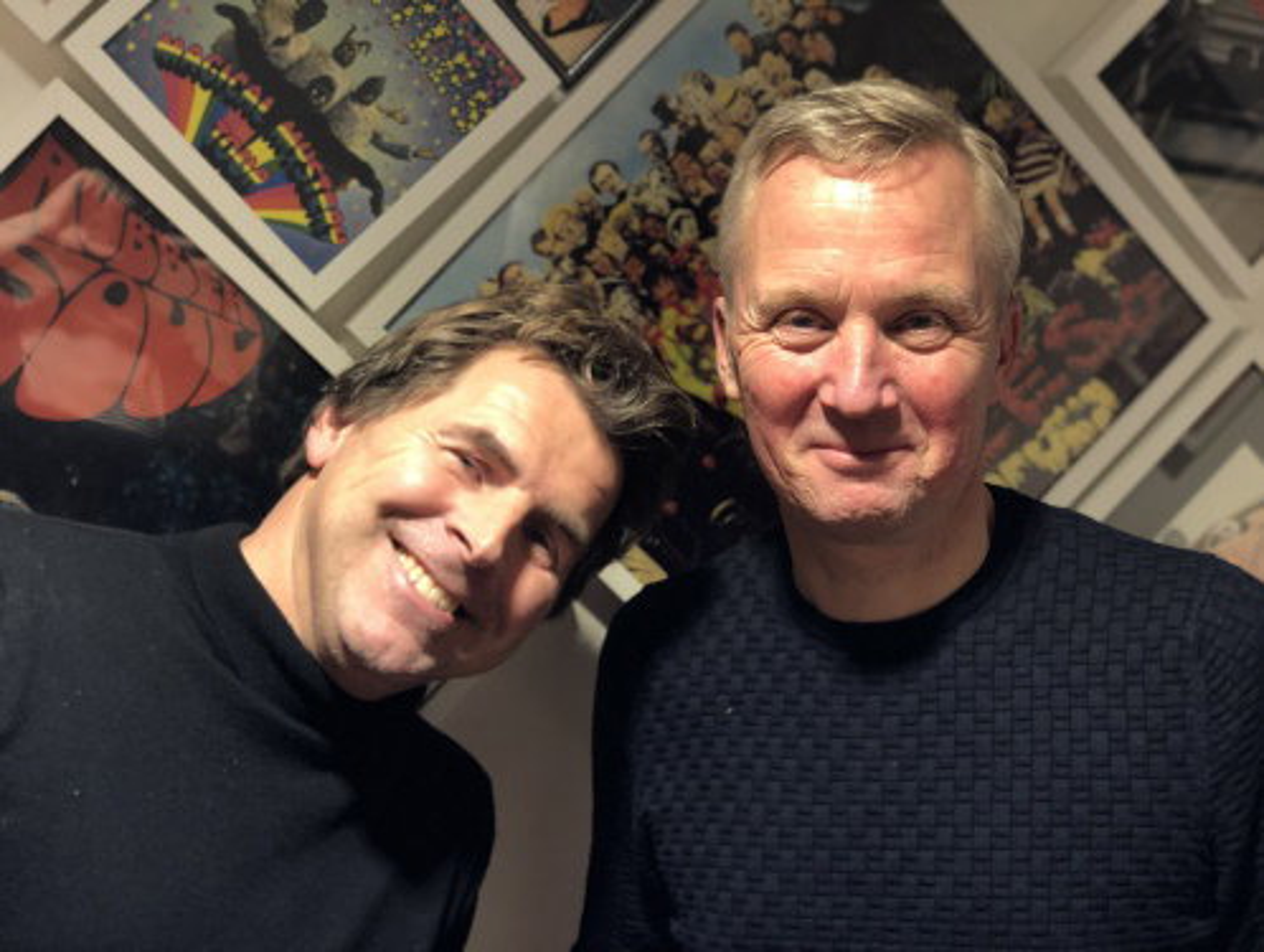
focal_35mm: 52
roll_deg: +0.5
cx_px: 632
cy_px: 476
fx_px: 1902
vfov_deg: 28.1
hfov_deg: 36.8
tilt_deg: -7.5
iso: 125
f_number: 2.4
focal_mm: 6
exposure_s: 1/33
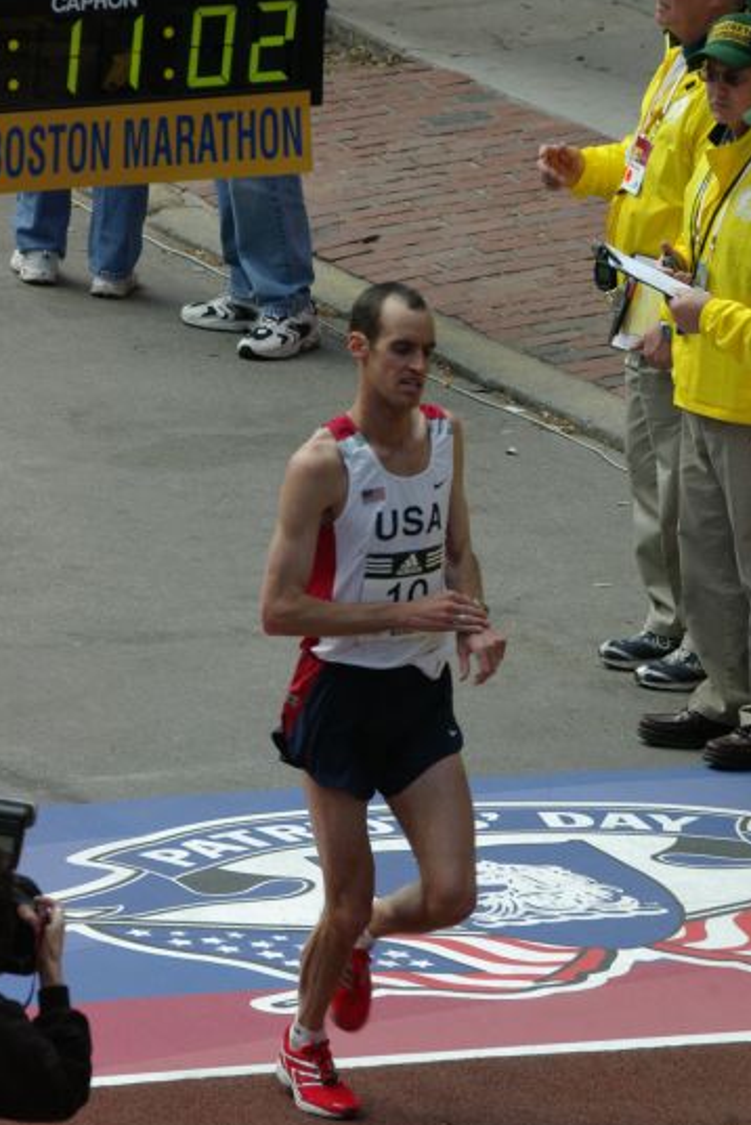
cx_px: 431
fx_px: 12875
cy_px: 653
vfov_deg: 5.0
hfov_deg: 3.3
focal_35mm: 412
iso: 400
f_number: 9
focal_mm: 230
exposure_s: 1/400
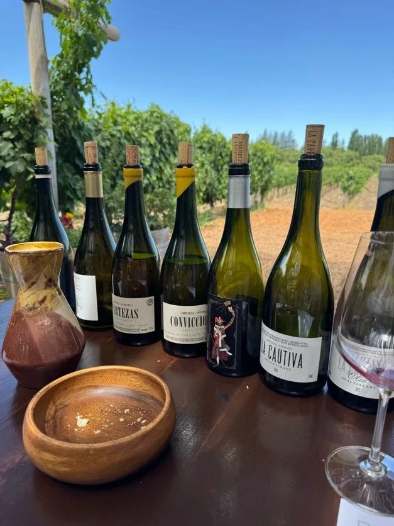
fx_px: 364
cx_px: 197
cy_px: 263
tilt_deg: -16.4
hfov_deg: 56.8
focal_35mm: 24
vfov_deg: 71.6
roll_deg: -1.0
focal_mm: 6.76
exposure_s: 1/1172
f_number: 1.78
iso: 80
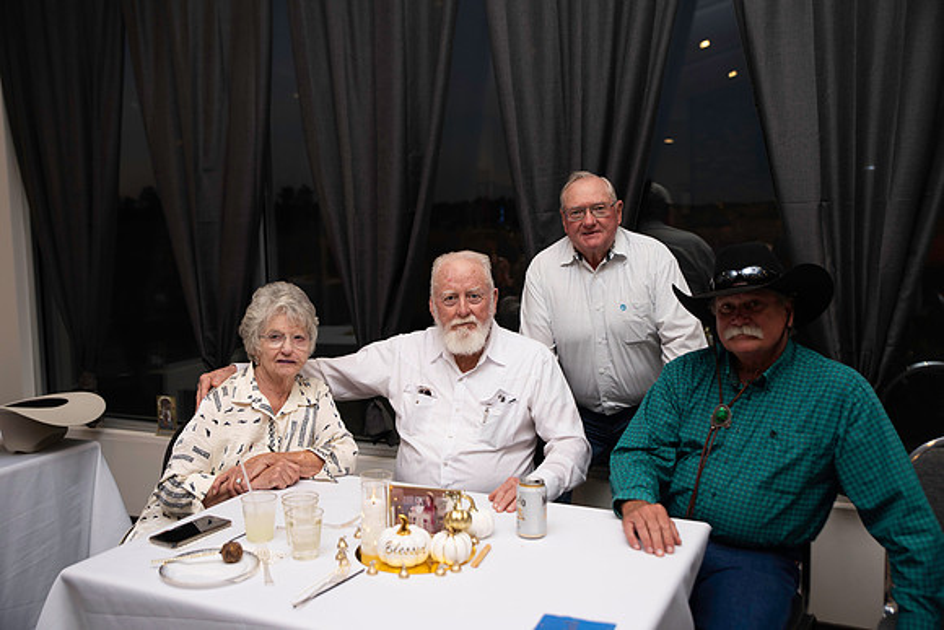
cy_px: 315
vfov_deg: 37.9
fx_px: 918
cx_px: 472
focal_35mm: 35
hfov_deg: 54.4
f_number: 3.2
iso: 250
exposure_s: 1/125
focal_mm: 35
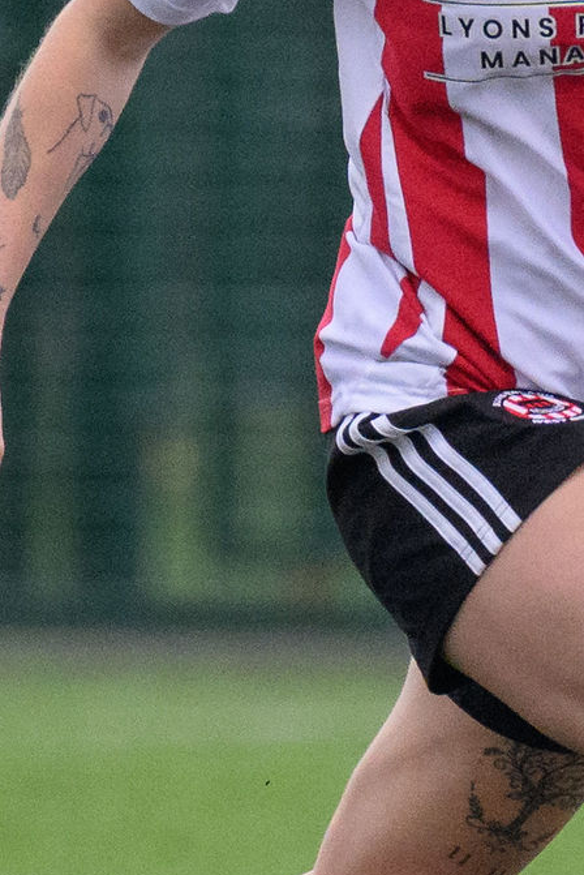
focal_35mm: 3357
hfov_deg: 0.4
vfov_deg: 0.6
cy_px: 399
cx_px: 733
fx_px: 81596
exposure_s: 1/1250
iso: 2200
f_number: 5.6
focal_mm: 400
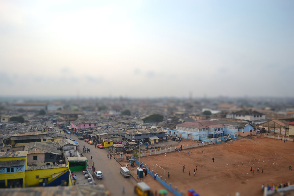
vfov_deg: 47.9
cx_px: 147
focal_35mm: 27
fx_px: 220
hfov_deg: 67.4
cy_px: 98
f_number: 4
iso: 100
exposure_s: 1/500
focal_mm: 18
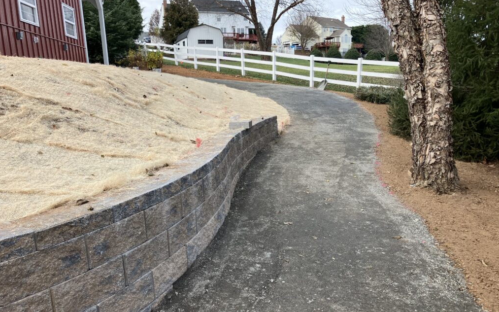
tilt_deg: -10.1
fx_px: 408
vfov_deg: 41.8
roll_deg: +1.7
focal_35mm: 30
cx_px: 251
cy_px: 164
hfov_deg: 62.9
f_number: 1.8
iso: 32
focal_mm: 3.99
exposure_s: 1/354
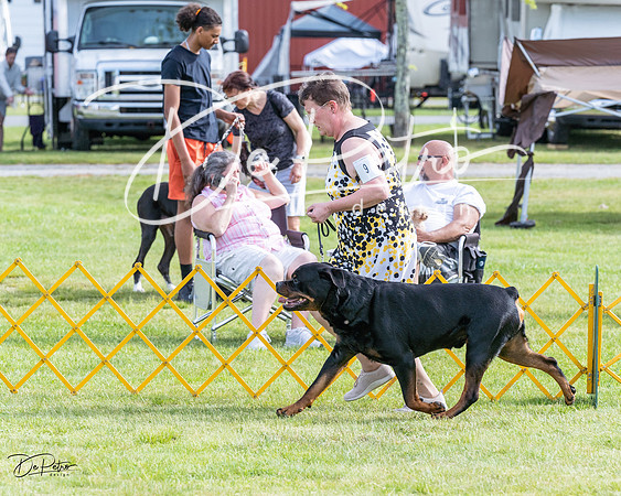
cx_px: 361
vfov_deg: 7.8
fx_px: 3621
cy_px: 256
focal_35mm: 197
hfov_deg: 9.8
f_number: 5.6
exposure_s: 1/1250
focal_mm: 155
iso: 500
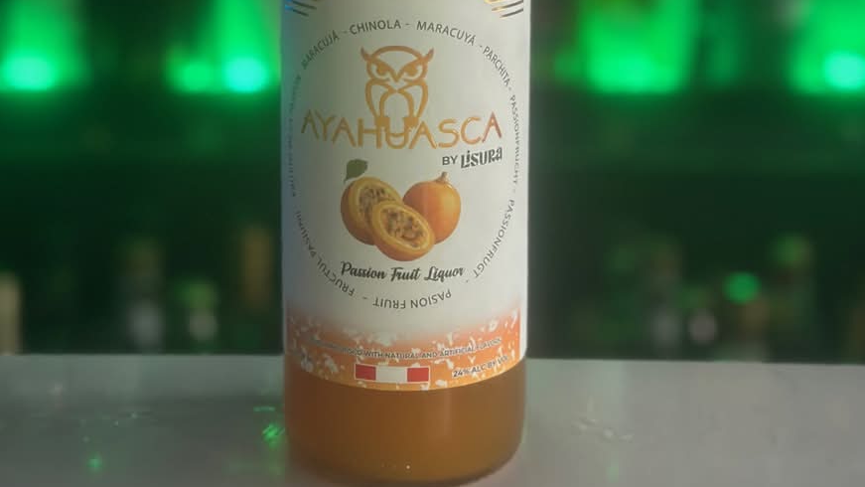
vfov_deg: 14.7
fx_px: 1835
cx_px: 416
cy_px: -63
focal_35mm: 80
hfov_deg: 26.5
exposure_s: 1/60
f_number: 1.78
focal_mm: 6.86
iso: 320
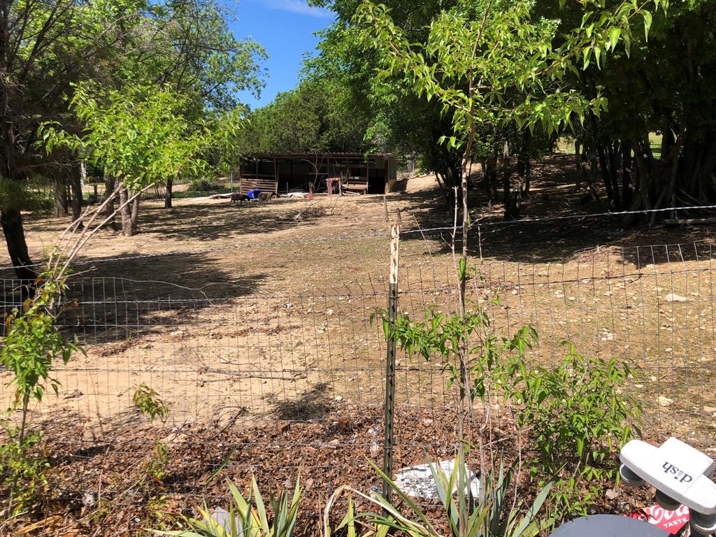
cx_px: 358
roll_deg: -0.8
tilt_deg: -6.6
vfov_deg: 49.7
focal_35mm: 28
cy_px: 268
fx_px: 579
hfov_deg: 63.4
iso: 20
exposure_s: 1/1799
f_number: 1.8
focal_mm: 4
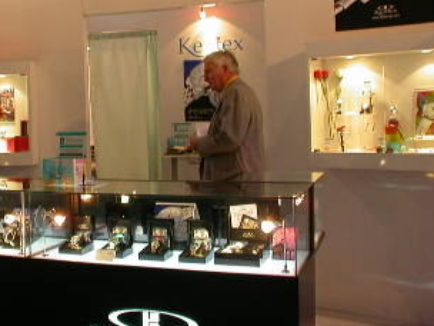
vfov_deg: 18.3
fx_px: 1003
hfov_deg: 24.2
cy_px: 89
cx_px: 124
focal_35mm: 80
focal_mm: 7.85
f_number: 3
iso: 100
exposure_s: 1/30
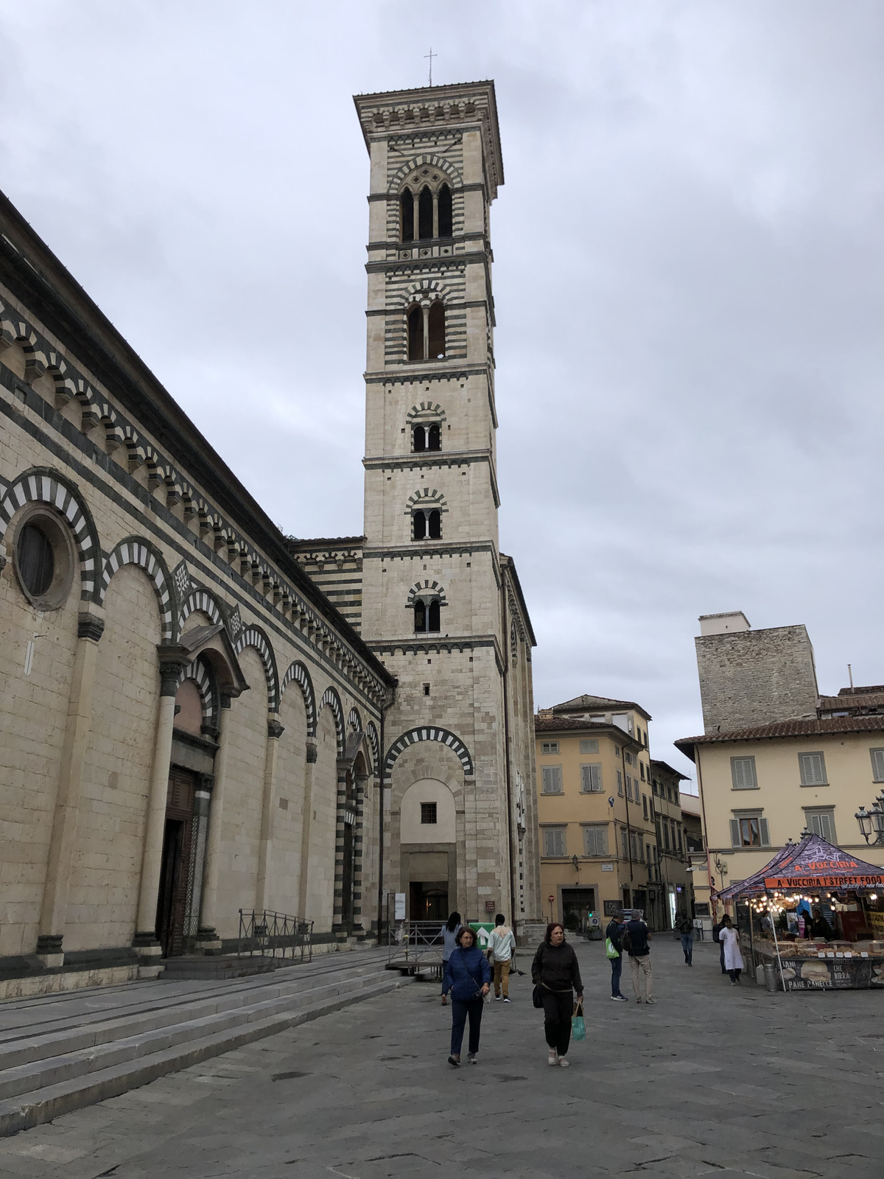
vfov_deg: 63.4
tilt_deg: +18.8
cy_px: 590
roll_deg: +0.8
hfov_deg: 49.7
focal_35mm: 28
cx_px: 442
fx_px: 953
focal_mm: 4
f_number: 1.8
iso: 20
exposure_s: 1/762
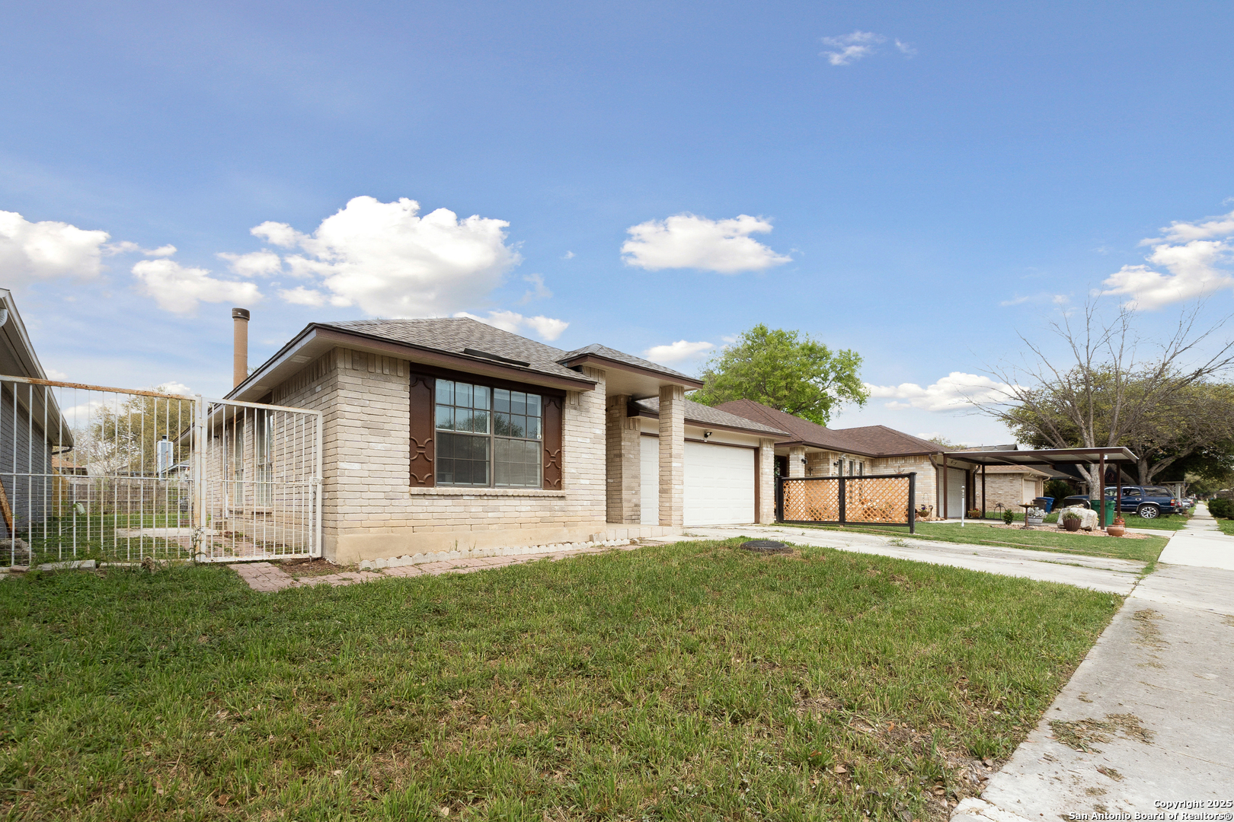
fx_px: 514
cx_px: 617
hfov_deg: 100.4
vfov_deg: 77.3
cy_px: 411
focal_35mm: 15
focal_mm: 10
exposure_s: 1/320
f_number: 8
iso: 400
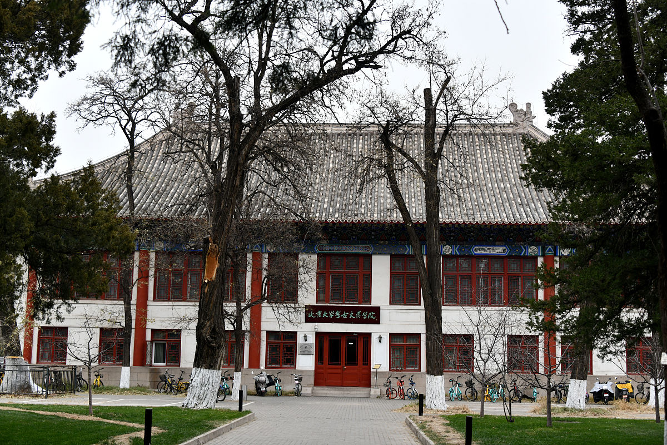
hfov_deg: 39.6
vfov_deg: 27.0
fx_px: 926
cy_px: 222
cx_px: 334
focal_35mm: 50
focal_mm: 50
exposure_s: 1/640
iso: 500
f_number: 5.6
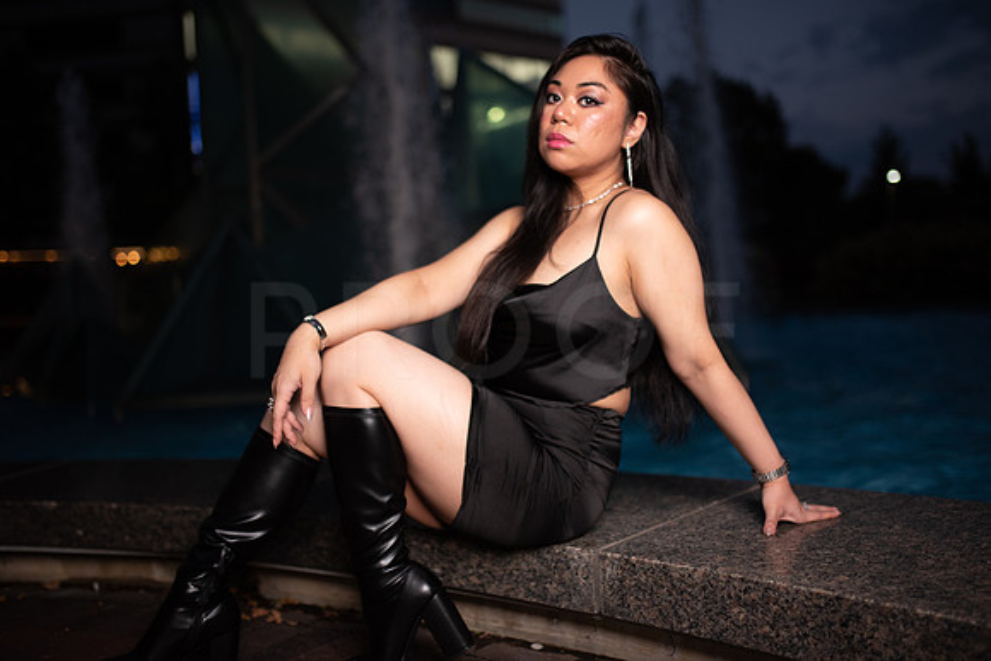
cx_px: 496
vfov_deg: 37.9
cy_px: 330
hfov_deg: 54.4
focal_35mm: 35
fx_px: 964
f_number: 1.4
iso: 640
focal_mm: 35
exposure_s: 1/1000
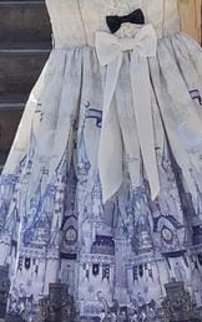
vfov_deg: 10.4
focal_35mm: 183
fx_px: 1611
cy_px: -344
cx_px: 70
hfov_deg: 7.2
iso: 20
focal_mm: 3.99
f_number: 1.8
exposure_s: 1/889
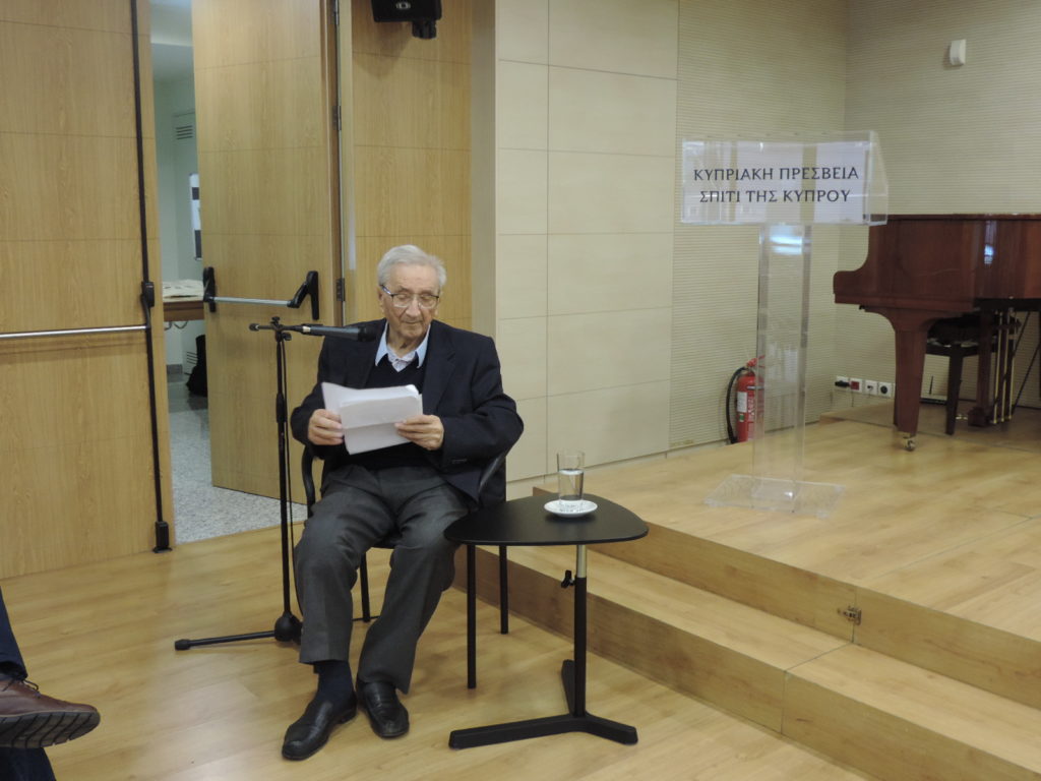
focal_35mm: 35
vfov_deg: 40.7
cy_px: 390
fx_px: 1053
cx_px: 520
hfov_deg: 52.6
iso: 400
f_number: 3.3
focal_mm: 6.2
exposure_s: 1/25
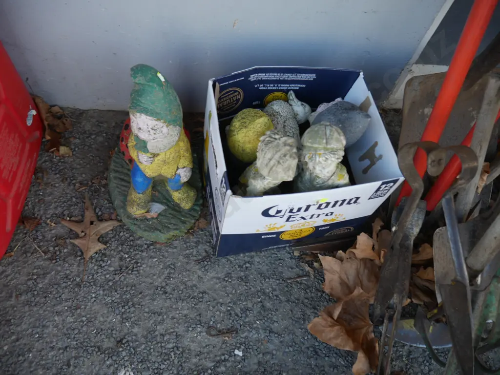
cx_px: 250
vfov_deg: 49.7
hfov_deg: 63.4
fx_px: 404
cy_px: 188
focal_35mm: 28
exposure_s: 1/100
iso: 200
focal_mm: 14
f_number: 3.5
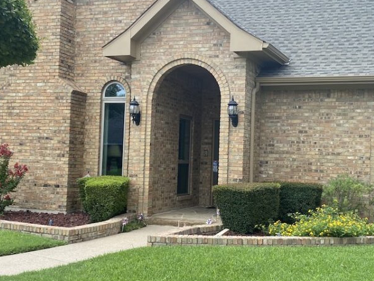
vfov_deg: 28.0
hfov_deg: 36.8
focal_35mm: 52
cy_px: 149
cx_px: 198
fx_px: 562
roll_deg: -2.2
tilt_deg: +2.9
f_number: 1.8
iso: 32
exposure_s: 1/973
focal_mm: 4.25
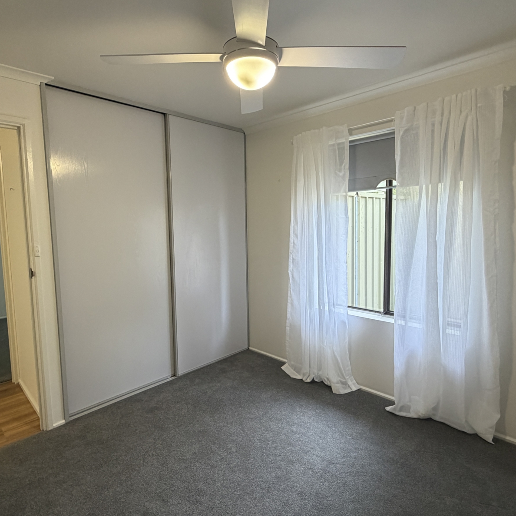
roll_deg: +0.9
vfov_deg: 74.8
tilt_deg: -5.3
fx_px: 337
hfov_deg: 74.8
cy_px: 252
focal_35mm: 20
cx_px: 243
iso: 250
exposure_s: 1/100
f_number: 2.2
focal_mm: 2.22
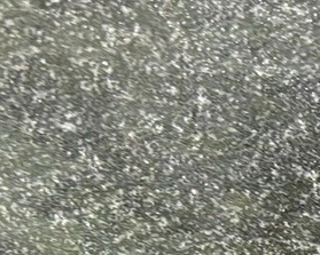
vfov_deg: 10.9
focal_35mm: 131
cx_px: 629
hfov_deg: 12.9
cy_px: 480
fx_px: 1240
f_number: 1.6
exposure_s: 1/60
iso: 200
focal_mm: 5.96
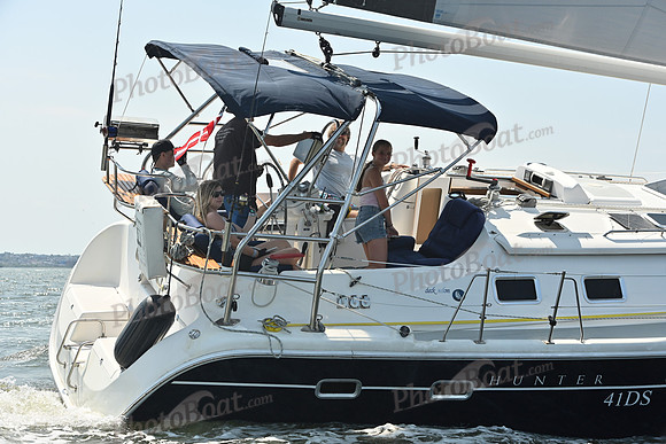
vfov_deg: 19.5
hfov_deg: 28.8
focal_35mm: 70
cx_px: 333
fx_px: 1295
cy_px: 222
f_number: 7.1
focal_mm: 70
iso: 320
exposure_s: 1/1250
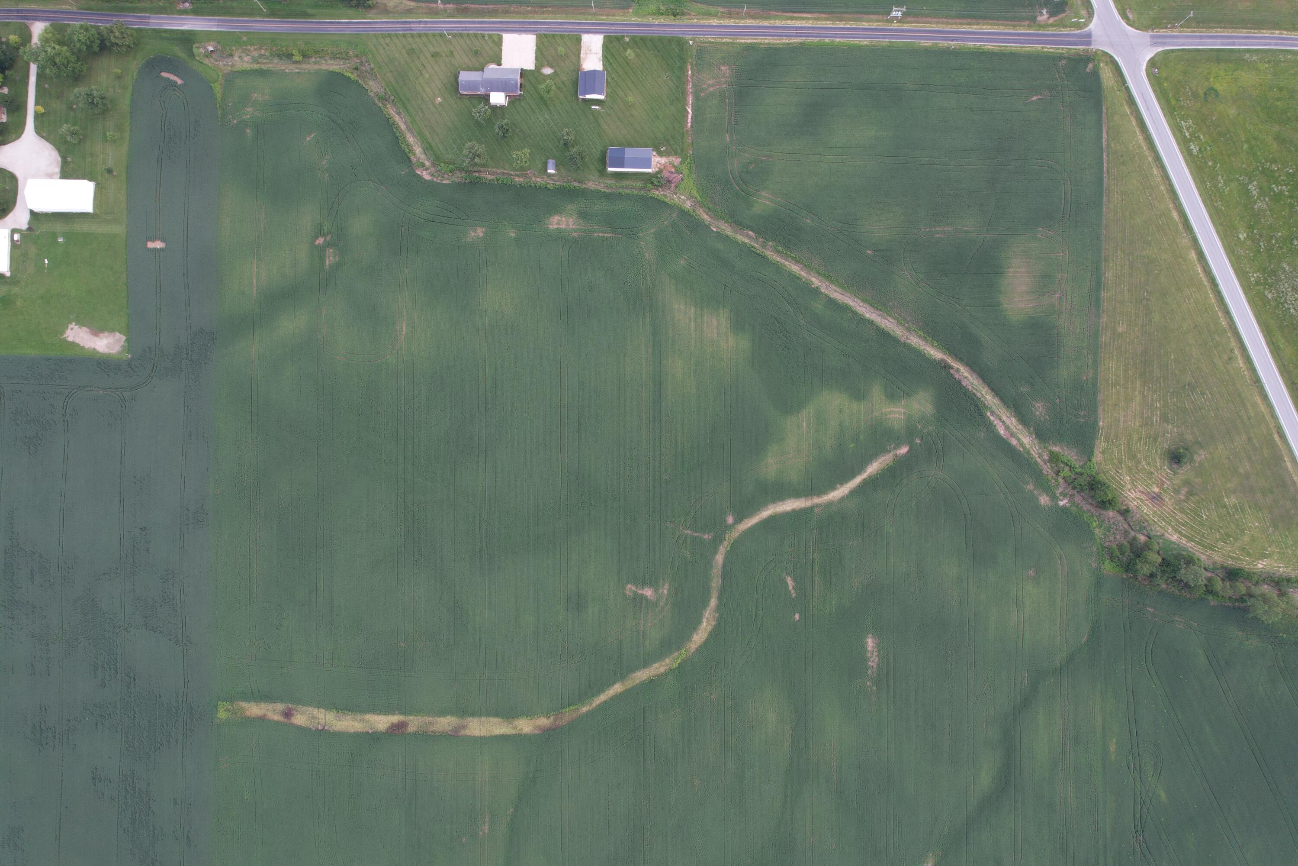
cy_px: 433
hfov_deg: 78.6
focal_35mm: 22
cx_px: 649
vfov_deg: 57.2
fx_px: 793
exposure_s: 1/60
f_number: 2.8
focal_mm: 8.38
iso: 100
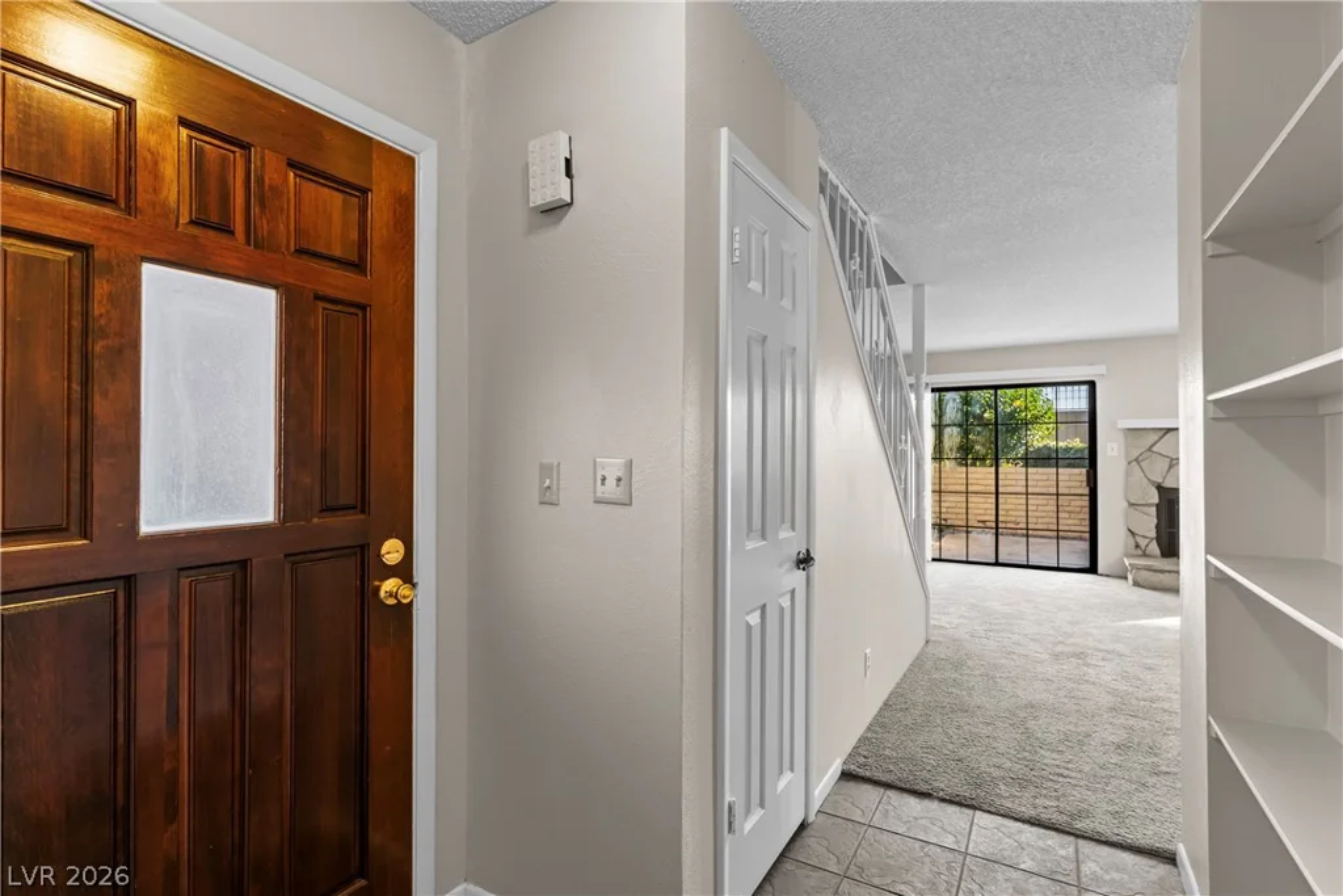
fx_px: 634
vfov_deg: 70.5
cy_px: 448
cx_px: 672
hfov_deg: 93.3
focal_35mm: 17
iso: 500
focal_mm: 17
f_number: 8
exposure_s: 1/15
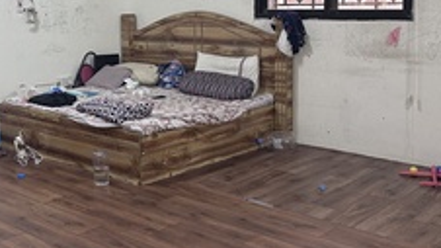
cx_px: 85
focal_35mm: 53
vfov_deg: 22.3
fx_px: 620
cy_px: 52
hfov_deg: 37.7
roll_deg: +1.7
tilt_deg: -7.0
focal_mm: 6.86
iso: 200
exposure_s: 1/120
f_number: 1.78
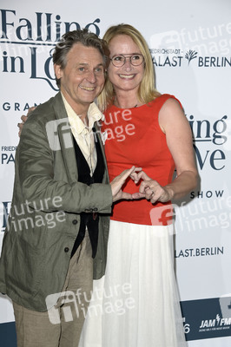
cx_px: 116
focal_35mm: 90
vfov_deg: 22.6
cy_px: 174
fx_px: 868
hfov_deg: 15.2
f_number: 6.3
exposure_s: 1/250
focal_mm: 90
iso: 640
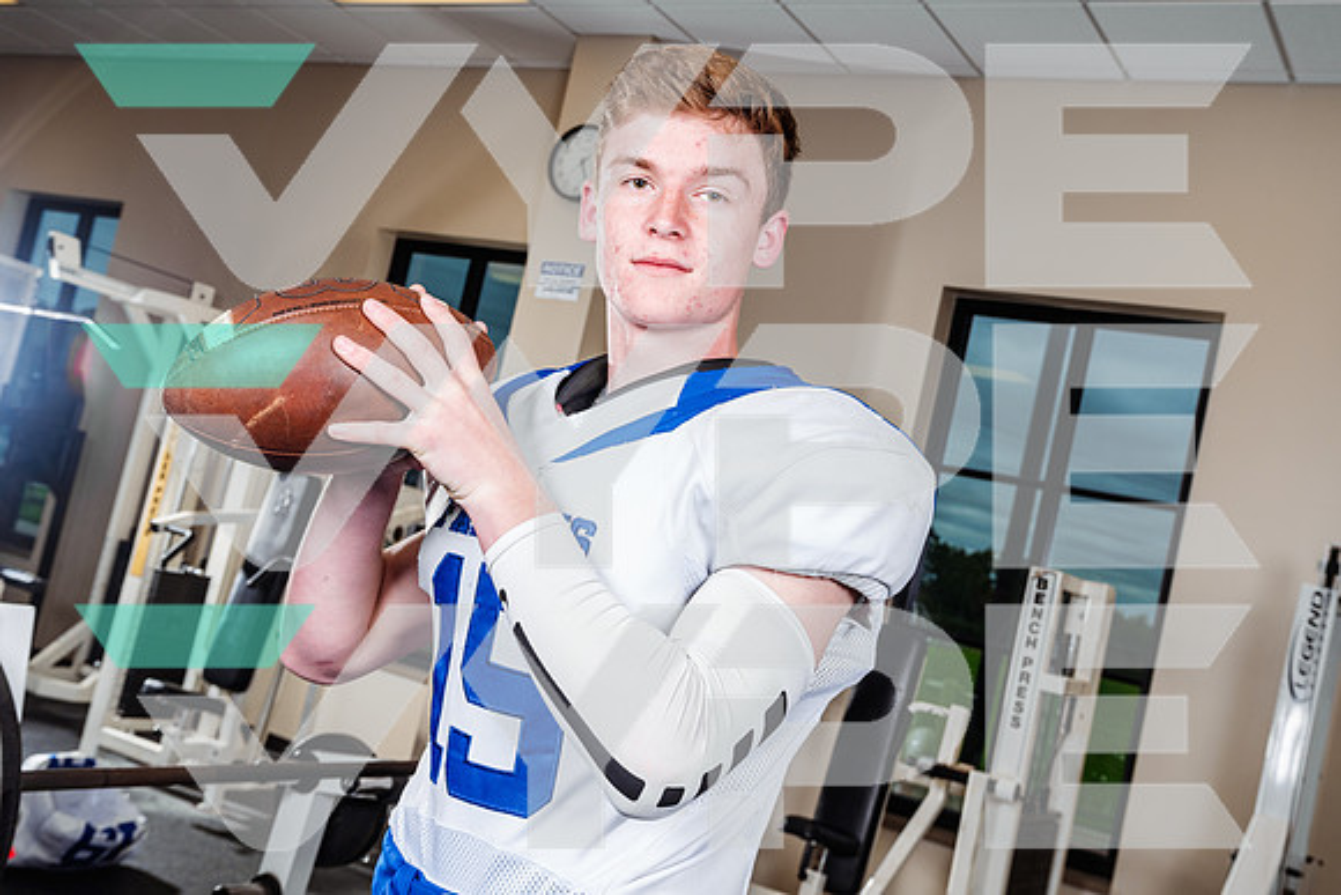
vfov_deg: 34.2
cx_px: 670
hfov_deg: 49.5
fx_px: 1453
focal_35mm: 39
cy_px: 448
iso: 400
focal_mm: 39
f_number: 8
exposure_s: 1/125
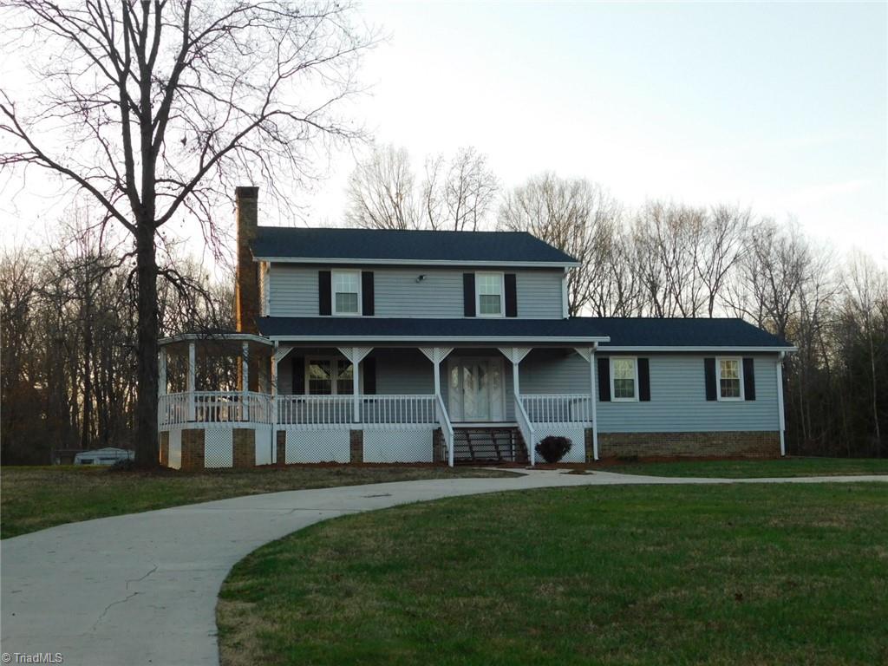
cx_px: 444
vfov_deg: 28.6
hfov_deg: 37.5
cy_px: 333
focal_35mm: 51
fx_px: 1308
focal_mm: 9
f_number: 3.8
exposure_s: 1/160
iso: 125
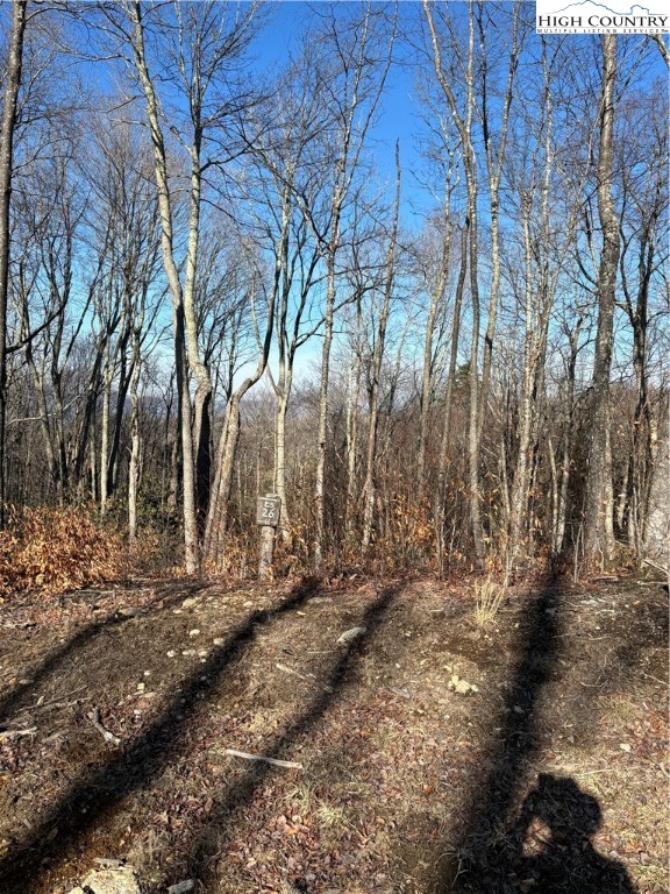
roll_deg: -1.6
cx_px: 335
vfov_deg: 67.3
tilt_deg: -3.5
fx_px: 671
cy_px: 447
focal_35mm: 26
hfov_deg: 53.1
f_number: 1.6
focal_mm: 5.96
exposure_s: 1/2062
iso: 50
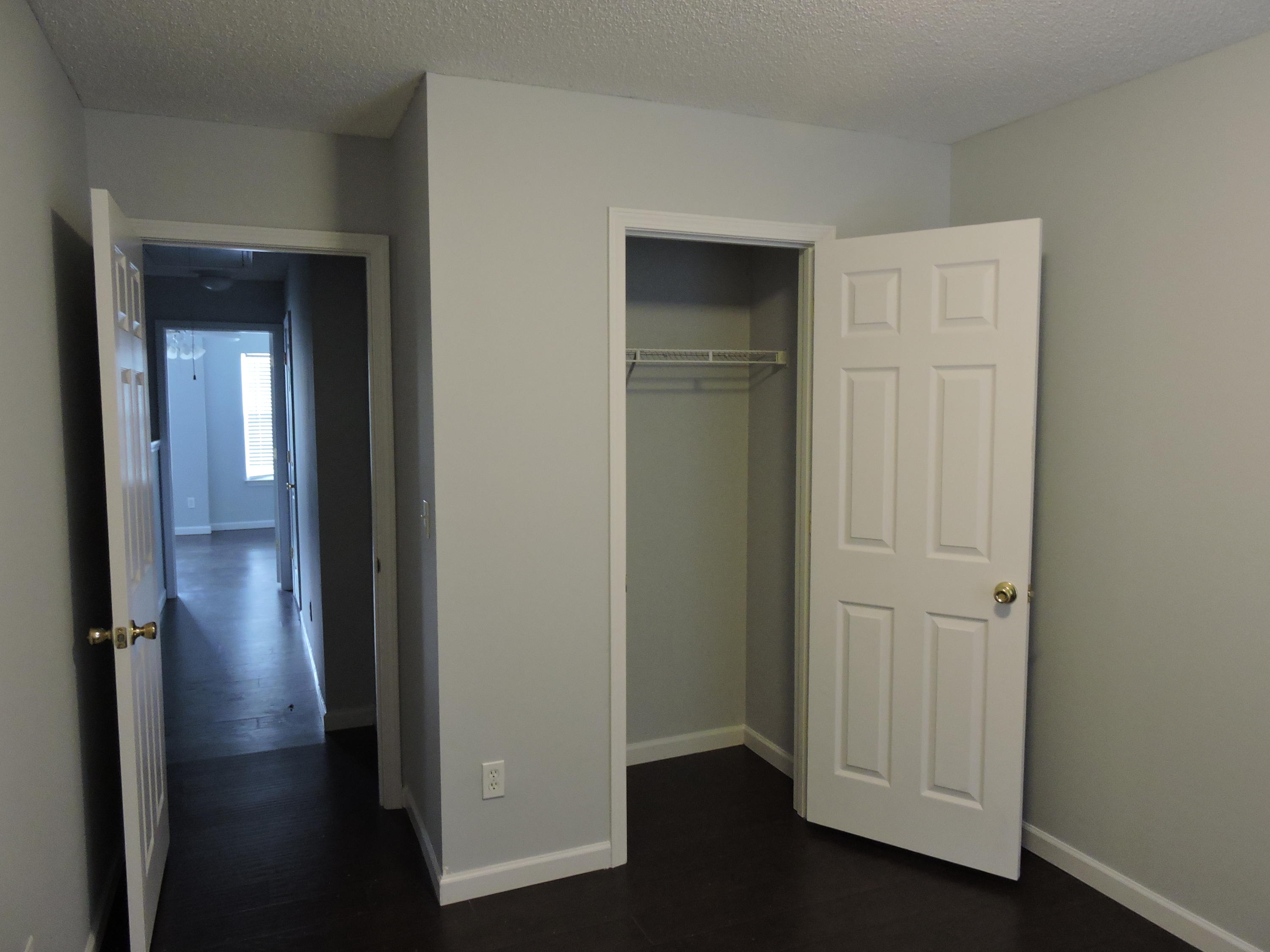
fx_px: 881
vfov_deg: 56.8
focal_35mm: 24
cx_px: 635
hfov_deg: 71.6
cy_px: 476
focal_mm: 4.3
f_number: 3.3
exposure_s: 1/10
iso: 400
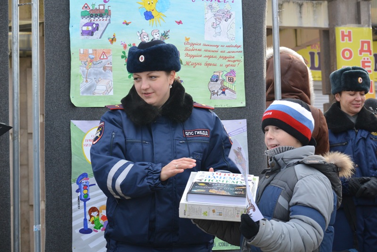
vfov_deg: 13.7
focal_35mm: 100
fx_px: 1049
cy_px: 126
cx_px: 188
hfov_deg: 20.4
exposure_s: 1/250
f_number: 3.8
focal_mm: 37.3
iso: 125
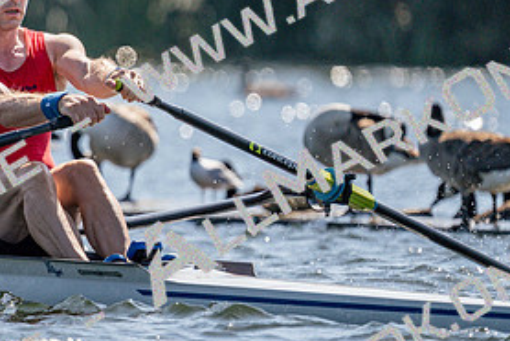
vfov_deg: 1.2
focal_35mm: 1127
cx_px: -13
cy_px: 135
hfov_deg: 1.8
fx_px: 15982
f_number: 6.3
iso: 400
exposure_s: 1/2000
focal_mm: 541
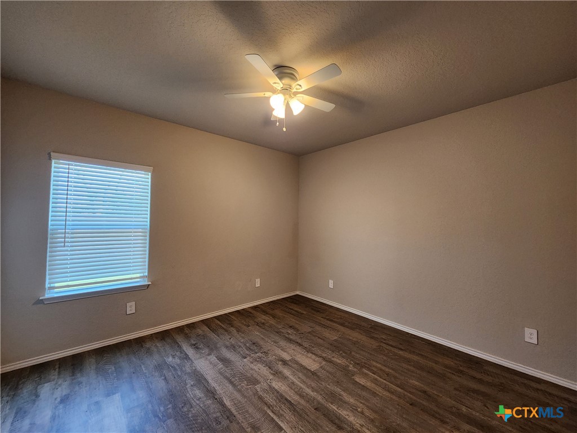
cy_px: 216
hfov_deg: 106.2
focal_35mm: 13
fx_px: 217
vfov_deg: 89.9
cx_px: 288
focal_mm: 2.2
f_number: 2.2
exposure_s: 1/60
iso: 250
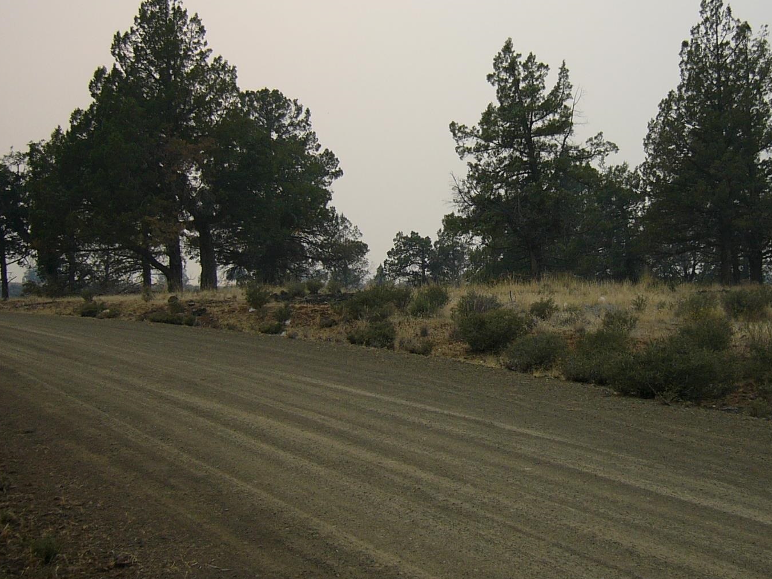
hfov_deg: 36.0
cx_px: 485
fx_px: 1182
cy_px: 228
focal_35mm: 53
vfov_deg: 27.5
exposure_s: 1/400
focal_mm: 5.8
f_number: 2.8
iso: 50
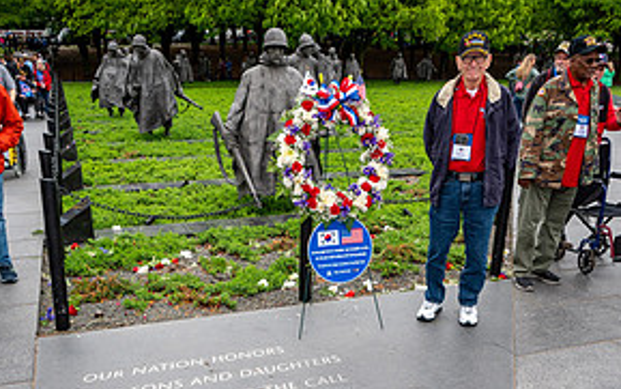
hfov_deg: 51.5
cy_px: 305
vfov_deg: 32.8
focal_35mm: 38
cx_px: 313
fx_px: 643
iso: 900
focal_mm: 24
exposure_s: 1/640
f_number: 8
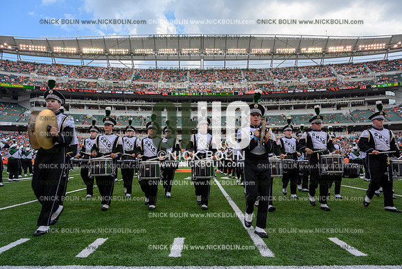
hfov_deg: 73.7
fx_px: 268
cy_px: 134
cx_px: 201
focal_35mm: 24
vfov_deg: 53.2
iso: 80
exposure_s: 1/100
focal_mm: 24
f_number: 7.1
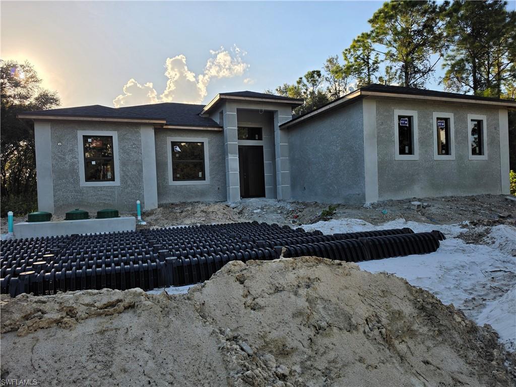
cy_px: 194
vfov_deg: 58.9
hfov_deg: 73.9
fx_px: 343
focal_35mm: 23
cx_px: 258
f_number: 1.4
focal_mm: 6.5
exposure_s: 1/7939
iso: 50
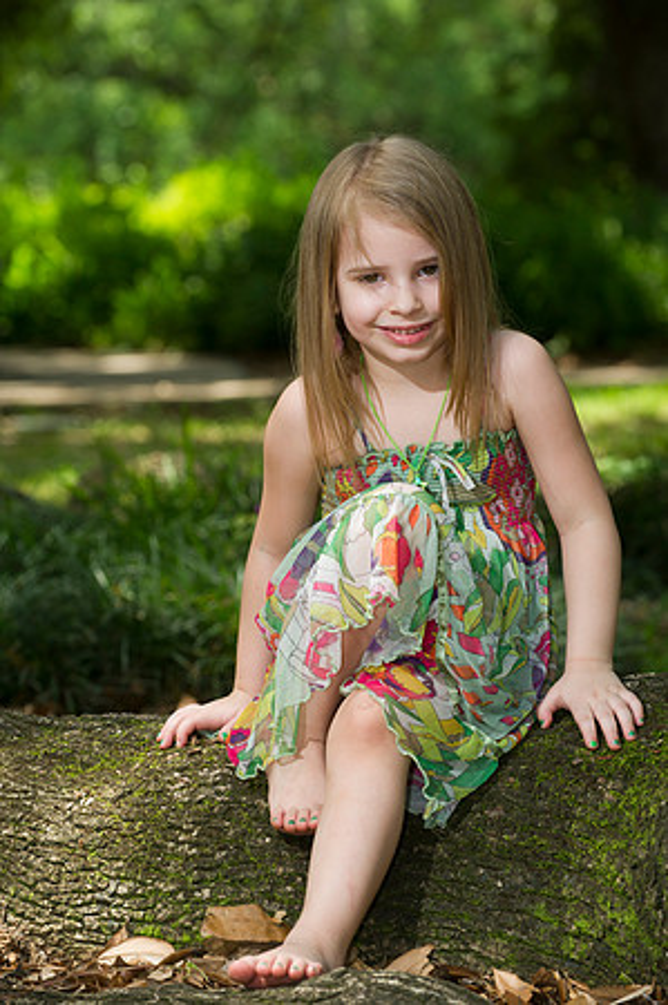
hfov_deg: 9.8
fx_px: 3905
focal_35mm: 140
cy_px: 502
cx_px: 334
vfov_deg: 14.7
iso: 200
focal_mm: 140
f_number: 5.6
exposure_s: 1/100
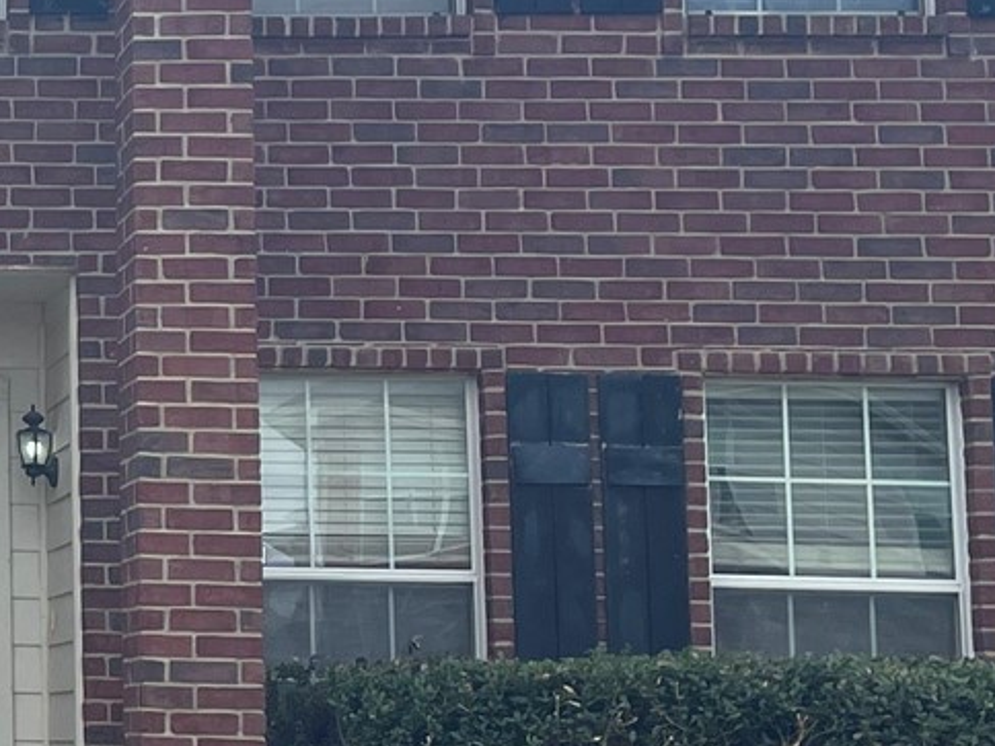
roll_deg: -0.6
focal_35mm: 110
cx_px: -660
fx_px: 3162
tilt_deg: +7.5
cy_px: 290
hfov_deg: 15.8
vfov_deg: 13.5
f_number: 1.6
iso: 50
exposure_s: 1/3300
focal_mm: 4.2
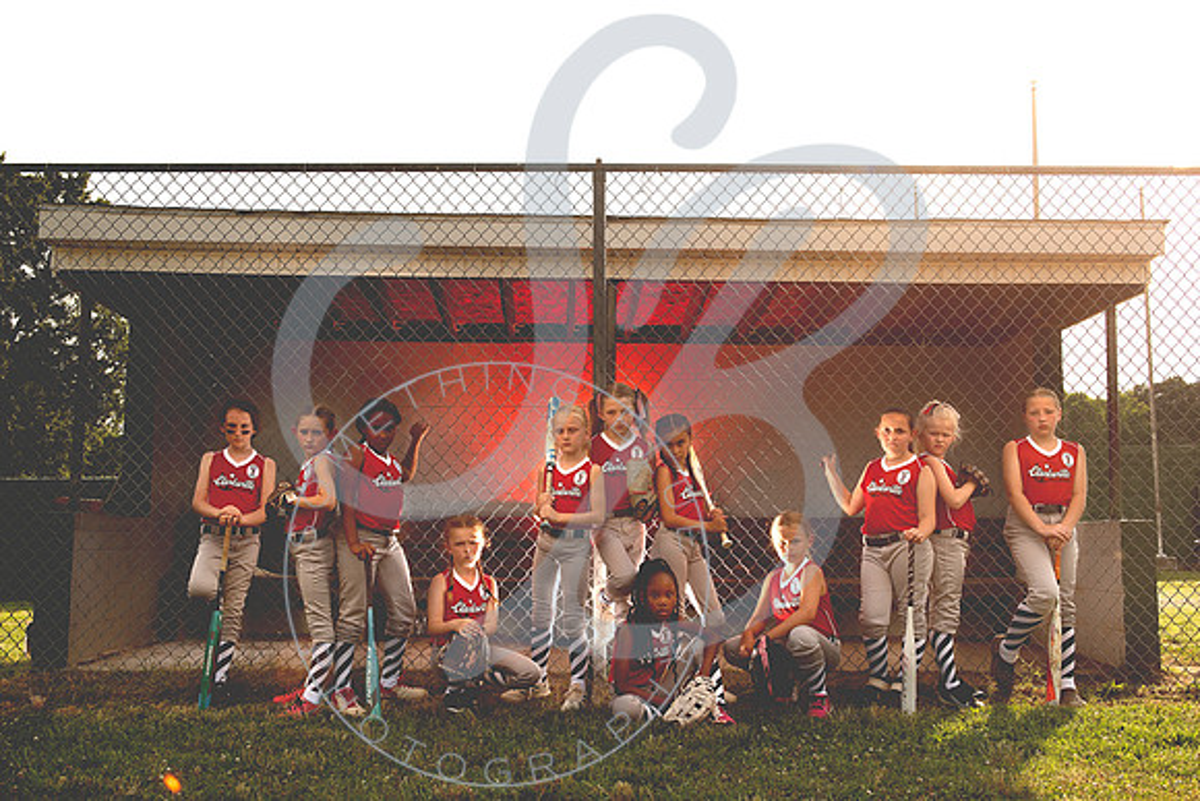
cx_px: 600
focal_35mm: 35
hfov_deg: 54.4
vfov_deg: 37.9
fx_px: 1167
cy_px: 400
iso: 250
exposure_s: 1/500
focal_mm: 35
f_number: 7.1
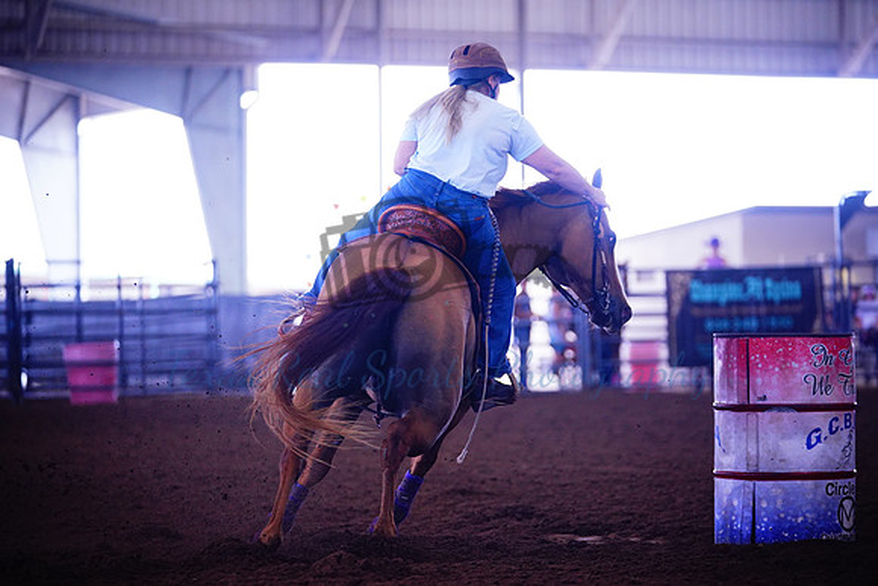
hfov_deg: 14.1
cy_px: 293
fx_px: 3561
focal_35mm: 146
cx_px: 439
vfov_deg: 9.4
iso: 3200
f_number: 2.8
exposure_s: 1/1250
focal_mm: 146
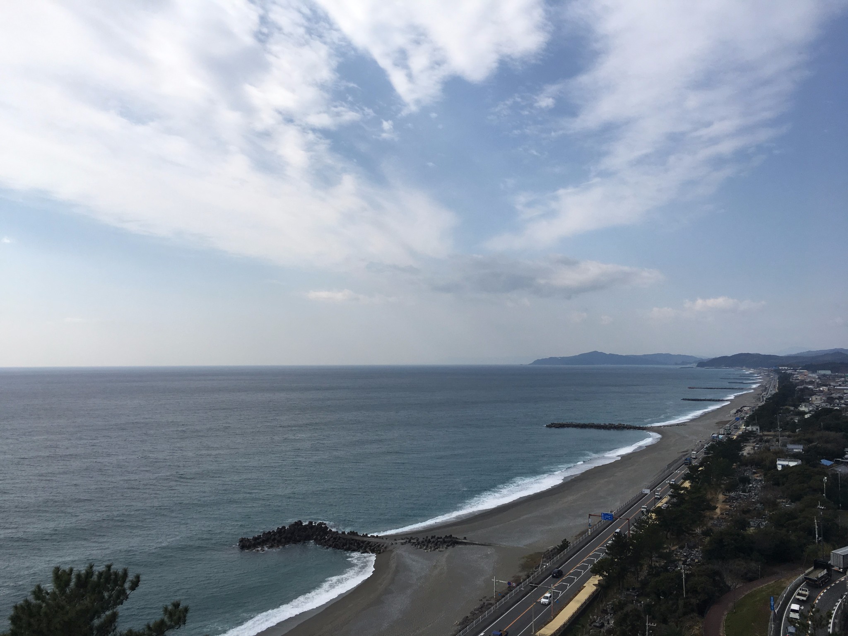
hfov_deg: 61.7
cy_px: 318
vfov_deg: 48.2
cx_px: 424
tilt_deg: +3.6
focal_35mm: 29
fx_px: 710
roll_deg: +0.7
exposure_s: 1/2747
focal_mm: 4.15
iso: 25
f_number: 2.2
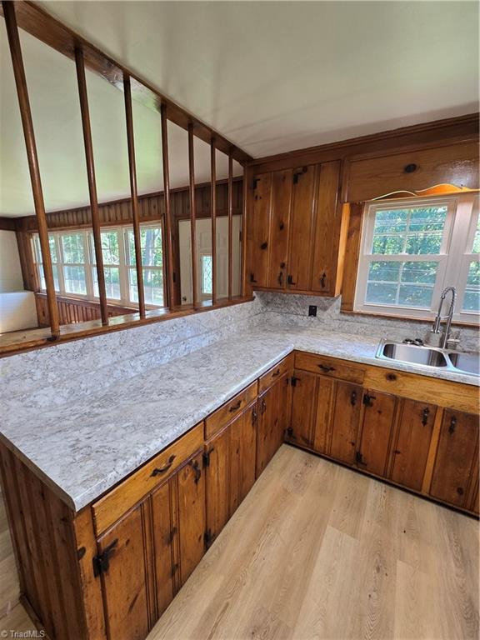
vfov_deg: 106.2
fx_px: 240
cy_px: 320
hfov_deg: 89.9
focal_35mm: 13
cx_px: 240
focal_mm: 2.2
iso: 100
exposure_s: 1/60
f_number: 2.2
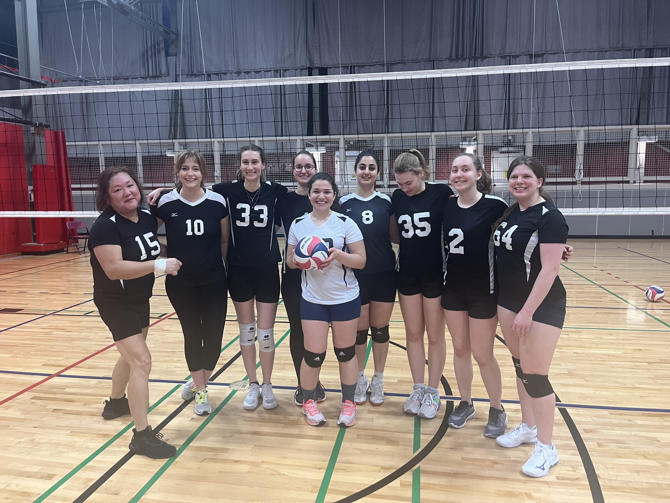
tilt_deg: -7.0
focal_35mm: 26
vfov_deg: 53.1
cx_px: 335
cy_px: 252
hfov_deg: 67.3
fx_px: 503
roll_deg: +1.0
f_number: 1.6
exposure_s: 1/60
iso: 200
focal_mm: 5.1
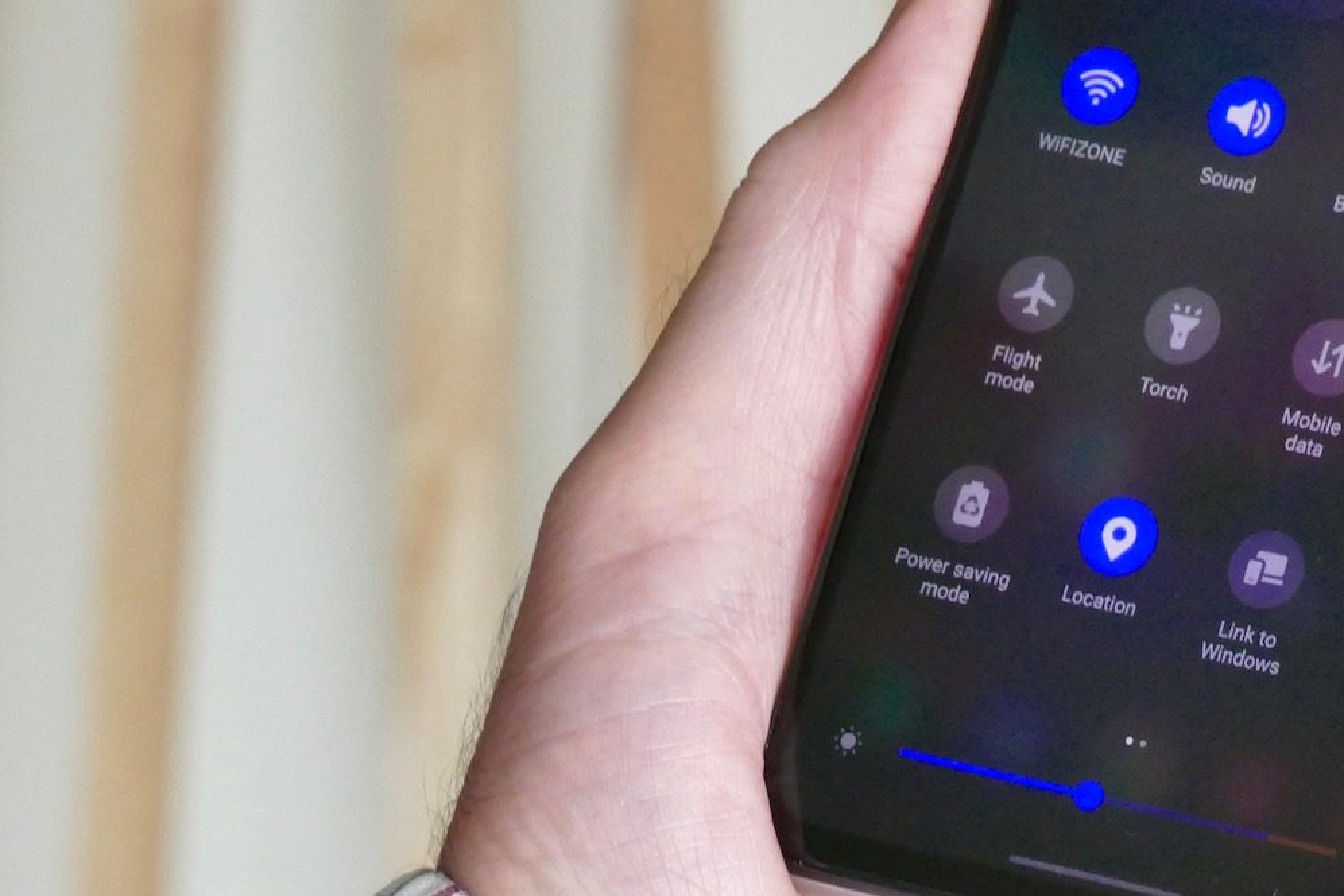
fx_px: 12732
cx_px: 1236
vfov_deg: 4.0
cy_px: 170
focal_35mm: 341
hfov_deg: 6.0
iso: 1600
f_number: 8
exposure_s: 1/80
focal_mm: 61.93
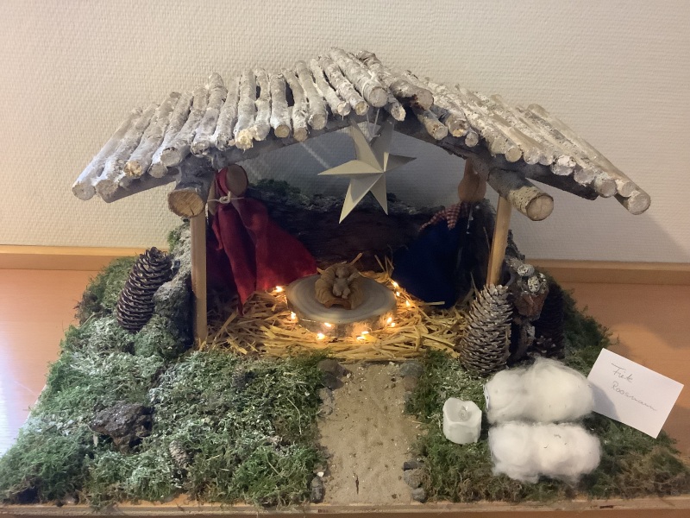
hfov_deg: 58.4
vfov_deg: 45.4
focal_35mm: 31
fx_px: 618
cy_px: 259
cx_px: 345
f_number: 2.4
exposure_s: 1/25
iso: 400
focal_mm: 3.3
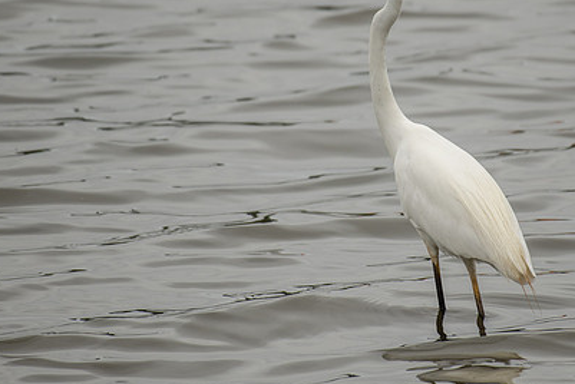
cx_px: 377
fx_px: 16159
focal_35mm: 1011
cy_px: 127
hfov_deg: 2.0
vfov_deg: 1.4
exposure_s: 1/1000
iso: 140
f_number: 5.6
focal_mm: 500
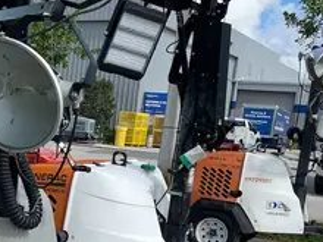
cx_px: -4
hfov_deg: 27.9
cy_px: 199
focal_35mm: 65
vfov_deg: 22.2
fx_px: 607
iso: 32
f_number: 1.6
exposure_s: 1/3300
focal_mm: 4.2
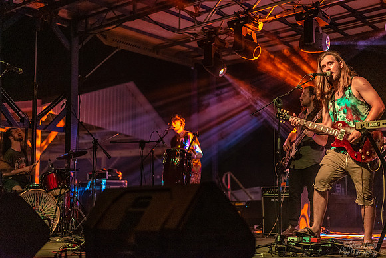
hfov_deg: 39.6
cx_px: 193
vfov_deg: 27.0
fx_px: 536
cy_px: 129
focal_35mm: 50
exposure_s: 1/125
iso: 3200
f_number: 1.8
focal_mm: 50
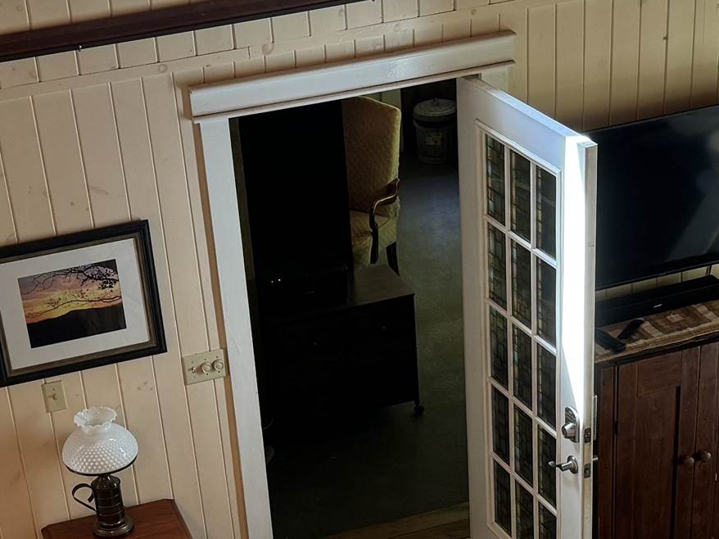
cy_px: 516
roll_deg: +4.9
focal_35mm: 84
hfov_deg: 23.3
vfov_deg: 17.2
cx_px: 328
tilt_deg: -32.0
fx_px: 1744
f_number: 1.78
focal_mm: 6.76
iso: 125
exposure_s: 1/60
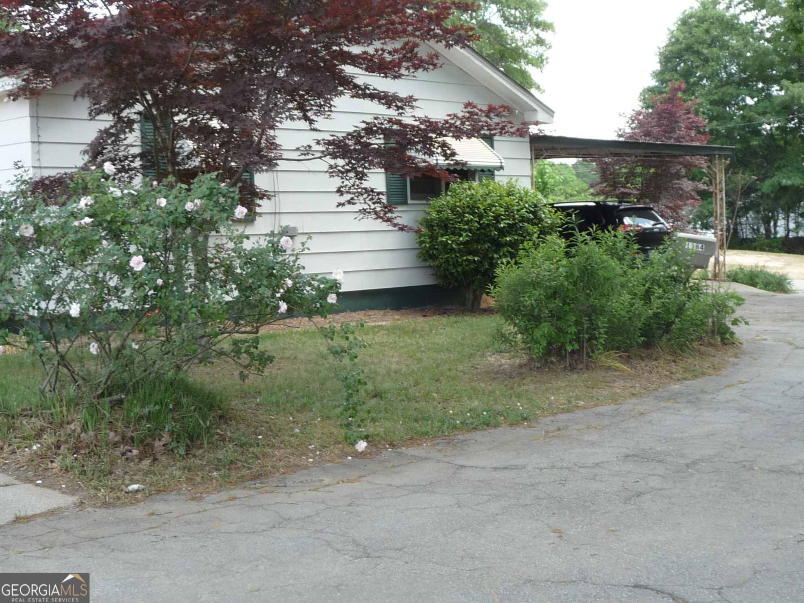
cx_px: 402
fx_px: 1115
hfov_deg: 39.7
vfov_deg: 30.3
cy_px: 302
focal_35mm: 48
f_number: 3.4
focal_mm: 5
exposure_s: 1/160
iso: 100
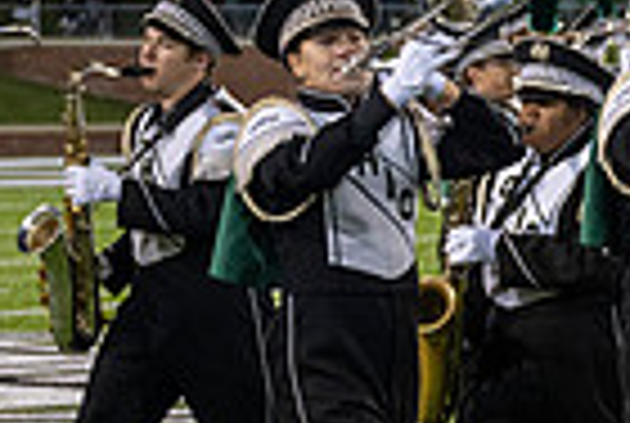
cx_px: 1251
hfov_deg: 9.0
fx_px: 3770
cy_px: 299
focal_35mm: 215
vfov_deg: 6.4
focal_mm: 52
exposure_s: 1/500
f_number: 3.2
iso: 1250
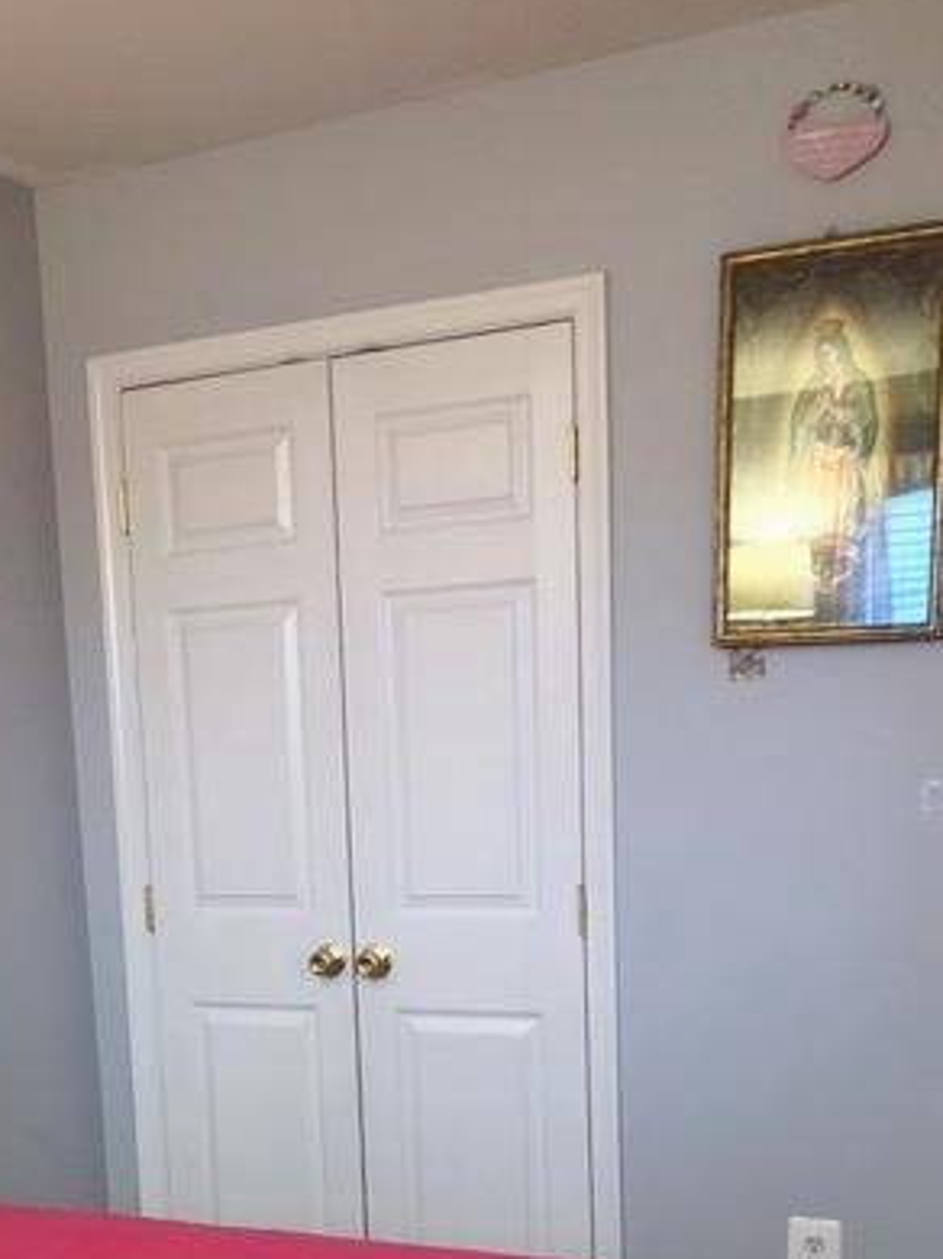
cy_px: 1014
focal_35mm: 46
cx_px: 271
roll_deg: +3.3
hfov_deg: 31.1
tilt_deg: -8.7
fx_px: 1673
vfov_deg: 39.6
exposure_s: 1/9
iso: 100
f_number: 1.8
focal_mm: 4
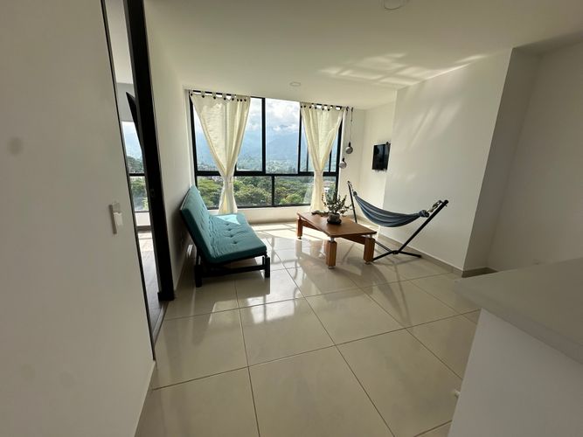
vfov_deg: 85.7
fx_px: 236
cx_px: 292
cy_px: 218
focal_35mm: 14
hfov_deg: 102.1
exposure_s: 1/868
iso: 40
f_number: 2.2
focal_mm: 2.22
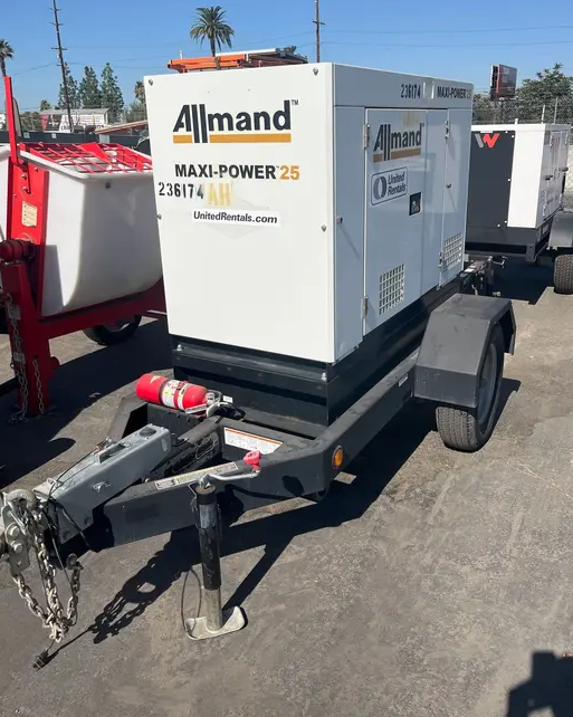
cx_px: 296
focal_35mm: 29
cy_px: 320
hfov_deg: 49.9
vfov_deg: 60.3
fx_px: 615
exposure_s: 1/6494
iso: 50
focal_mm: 5.1
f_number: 1.6
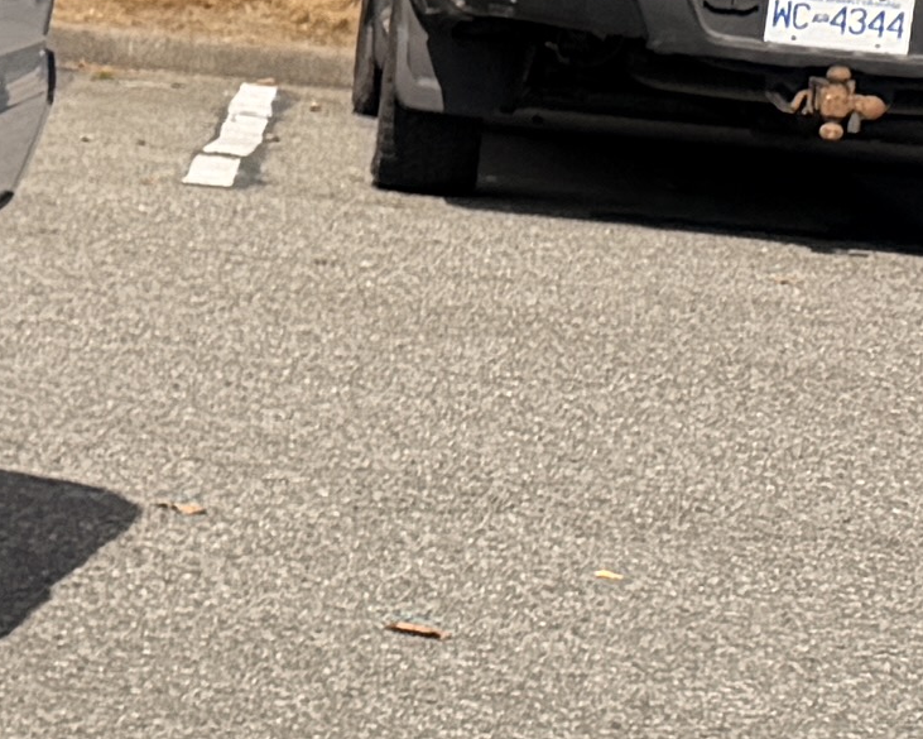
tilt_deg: -3.9
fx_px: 5000
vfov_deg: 8.4
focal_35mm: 183
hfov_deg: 7.8
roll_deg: -3.4
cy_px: 19
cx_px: -2487
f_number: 1.78
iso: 80
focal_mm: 6.76
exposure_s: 1/7353
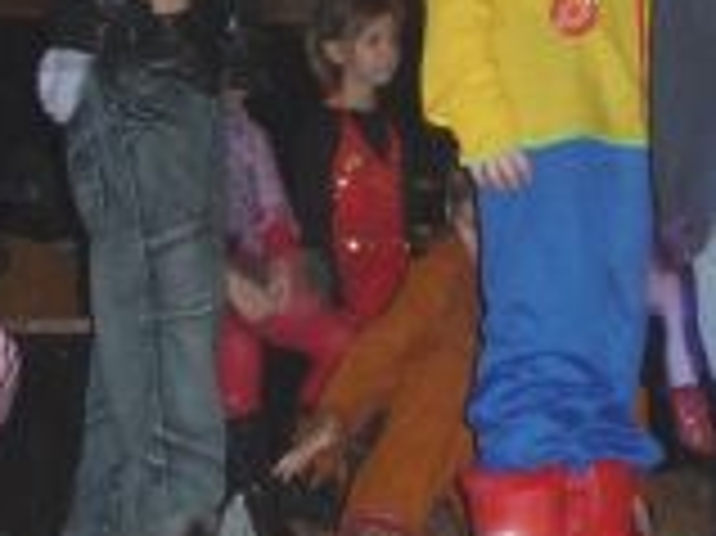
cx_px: 428
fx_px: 2232
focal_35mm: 108
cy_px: 54
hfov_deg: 18.2
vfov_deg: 13.6
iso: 500
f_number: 4
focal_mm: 7.1
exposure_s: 1/8
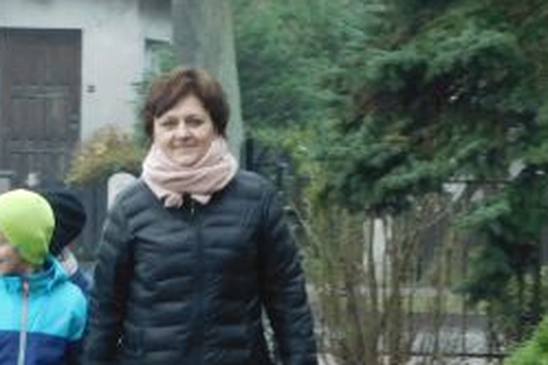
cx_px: -59
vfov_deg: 4.5
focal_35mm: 304
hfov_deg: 6.7
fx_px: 4627
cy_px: 376
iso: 125
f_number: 4.5
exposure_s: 1/30
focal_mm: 16.1
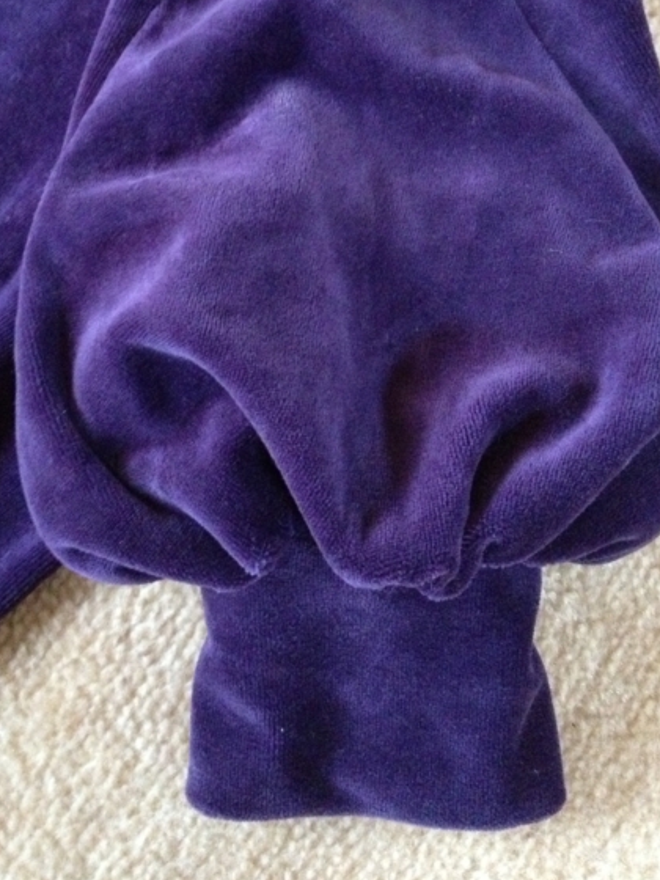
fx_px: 1271
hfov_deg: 29.1
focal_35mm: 50
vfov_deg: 37.6
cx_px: 330
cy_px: 261
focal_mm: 4.28
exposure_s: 1/17
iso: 800
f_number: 2.4
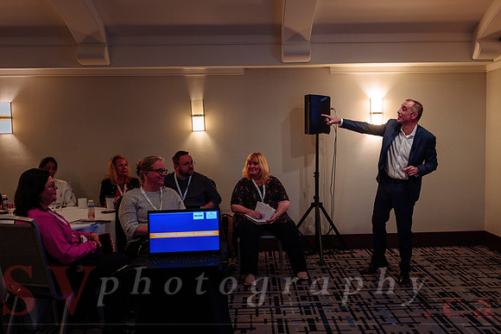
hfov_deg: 49.5
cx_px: 276
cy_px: 183
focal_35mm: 39
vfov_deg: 34.2
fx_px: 542
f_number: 3.5
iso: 1000
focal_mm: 35
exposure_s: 1/100
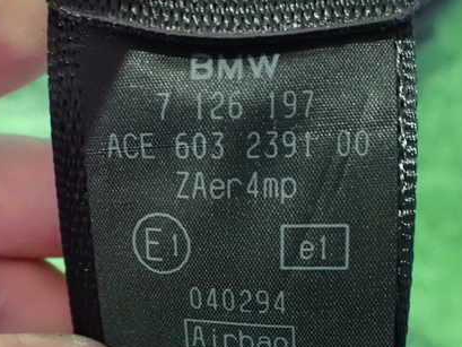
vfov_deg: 32.8
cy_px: 209
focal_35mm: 44
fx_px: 587
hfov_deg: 42.9
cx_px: 220
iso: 1600
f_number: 2.3
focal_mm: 5.4
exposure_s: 1/25
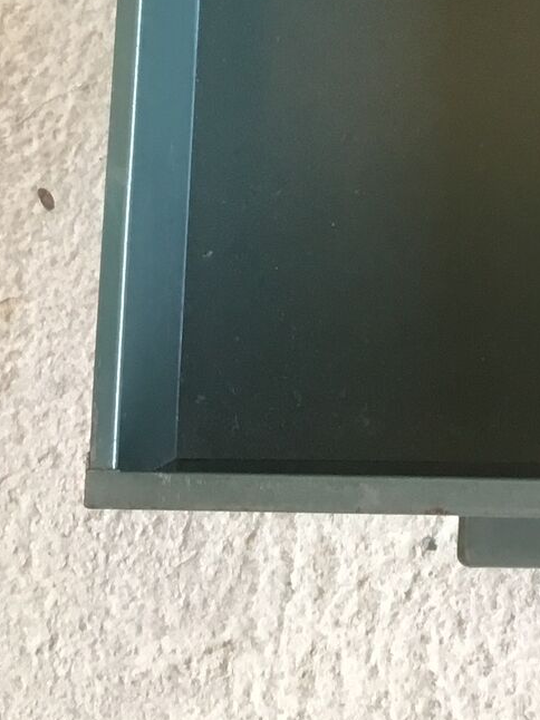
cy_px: -274
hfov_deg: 15.1
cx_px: 543
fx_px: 1998
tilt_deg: -74.5
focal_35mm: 96
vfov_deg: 18.7
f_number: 2.4
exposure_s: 1/33
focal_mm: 3.3
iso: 80
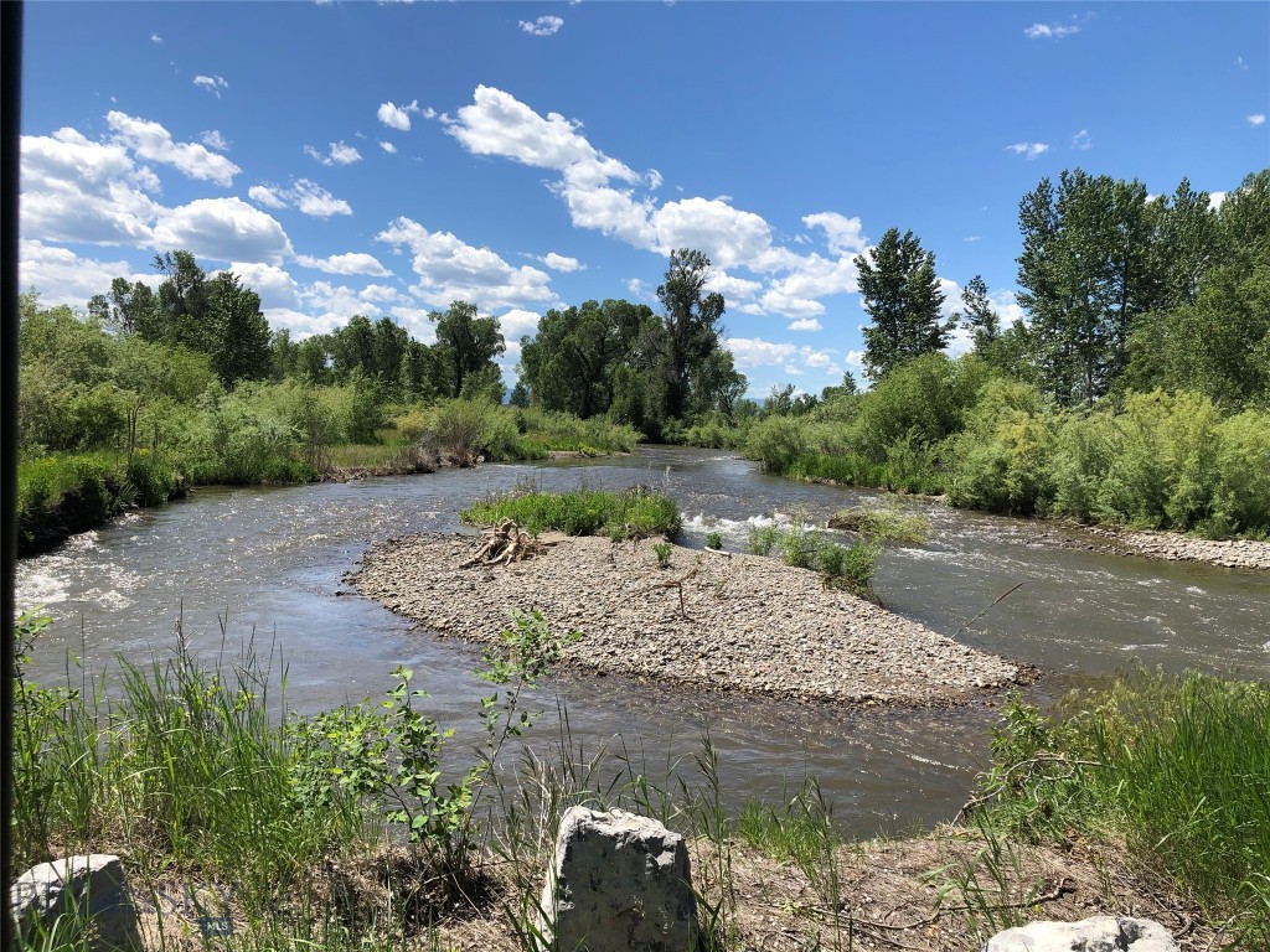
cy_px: 476
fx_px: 1027
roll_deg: -0.4
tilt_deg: +0.2
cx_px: 635
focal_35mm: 28
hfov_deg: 63.4
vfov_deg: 49.7
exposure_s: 1/2288
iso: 20
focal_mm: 3.99
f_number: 1.8
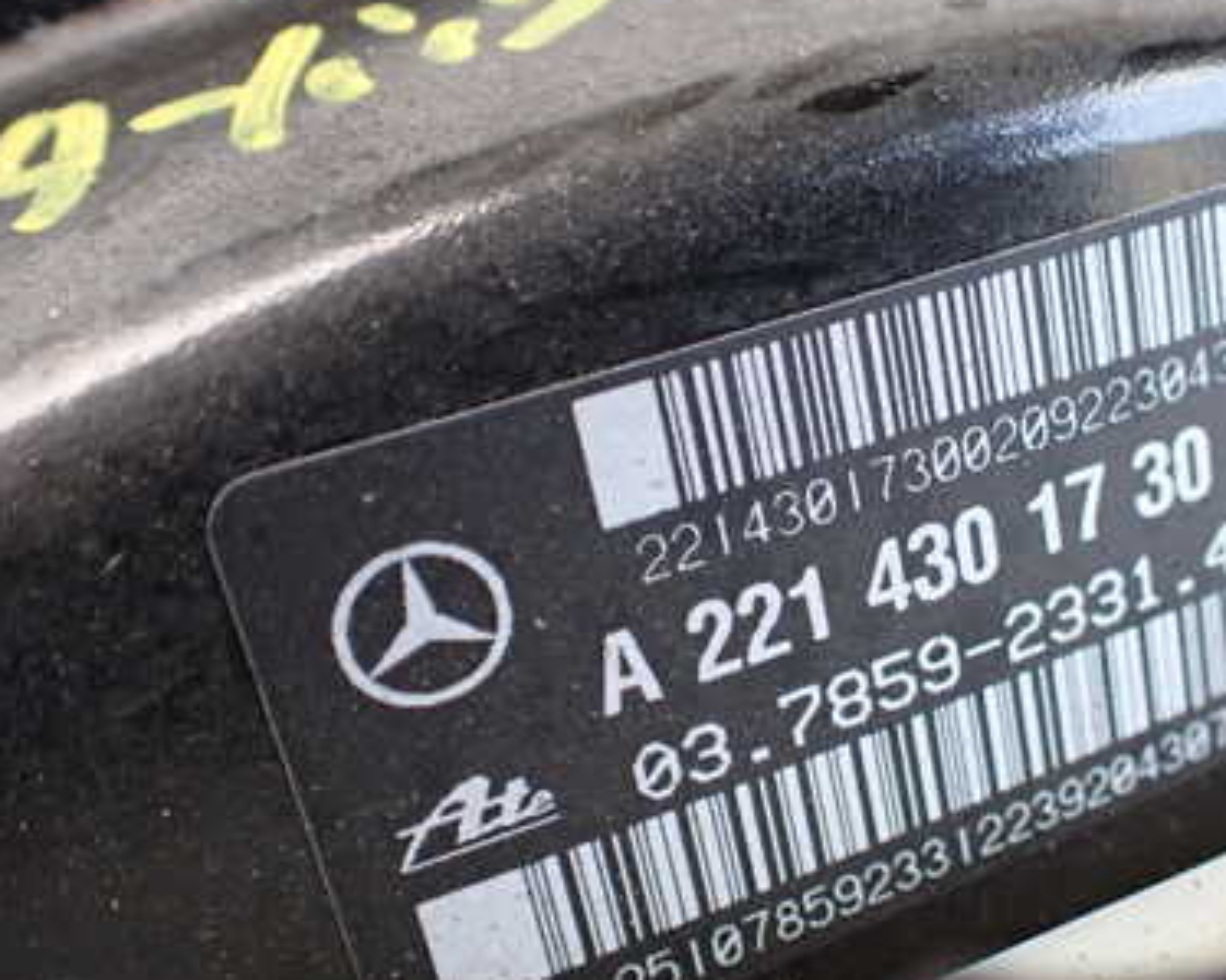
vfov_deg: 32.1
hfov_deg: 38.8
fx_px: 1705
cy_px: 531
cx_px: 869
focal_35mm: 47
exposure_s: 1/125
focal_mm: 5.4
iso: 320
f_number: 2.3
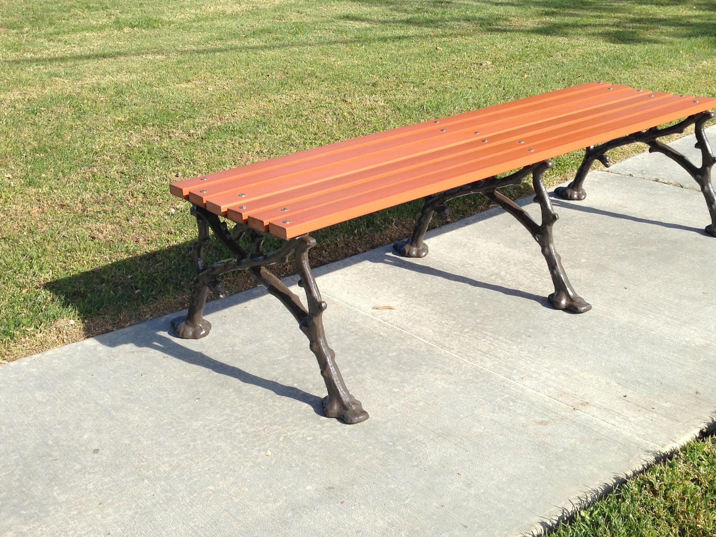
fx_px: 1014
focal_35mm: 49
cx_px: 431
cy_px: 252
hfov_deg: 38.7
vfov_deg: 29.7
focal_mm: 4.13
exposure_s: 1/889
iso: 50
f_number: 2.4
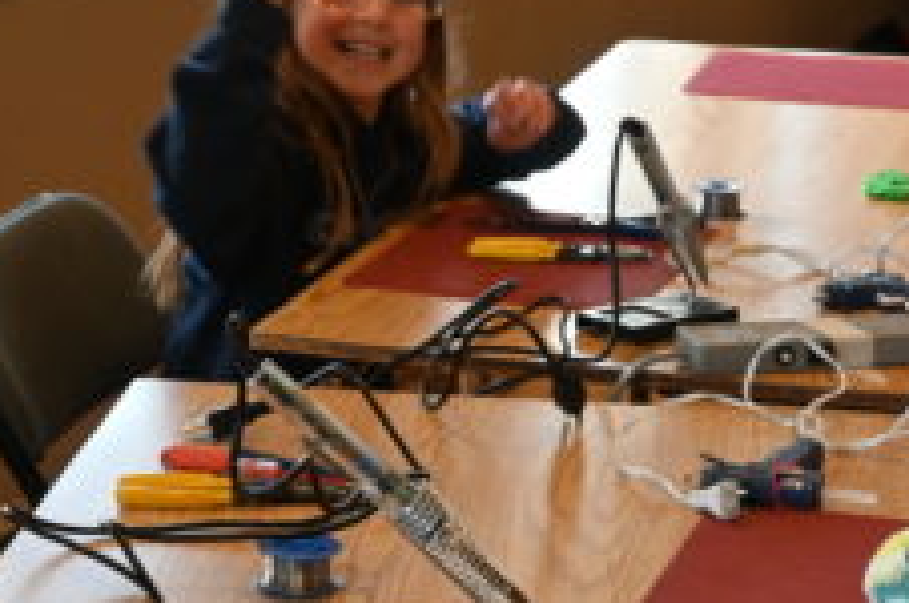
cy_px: 523
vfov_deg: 10.7
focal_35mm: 128
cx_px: 475
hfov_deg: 16.1
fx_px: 3220
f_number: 4.2
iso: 1000
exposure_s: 1/125
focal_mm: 25
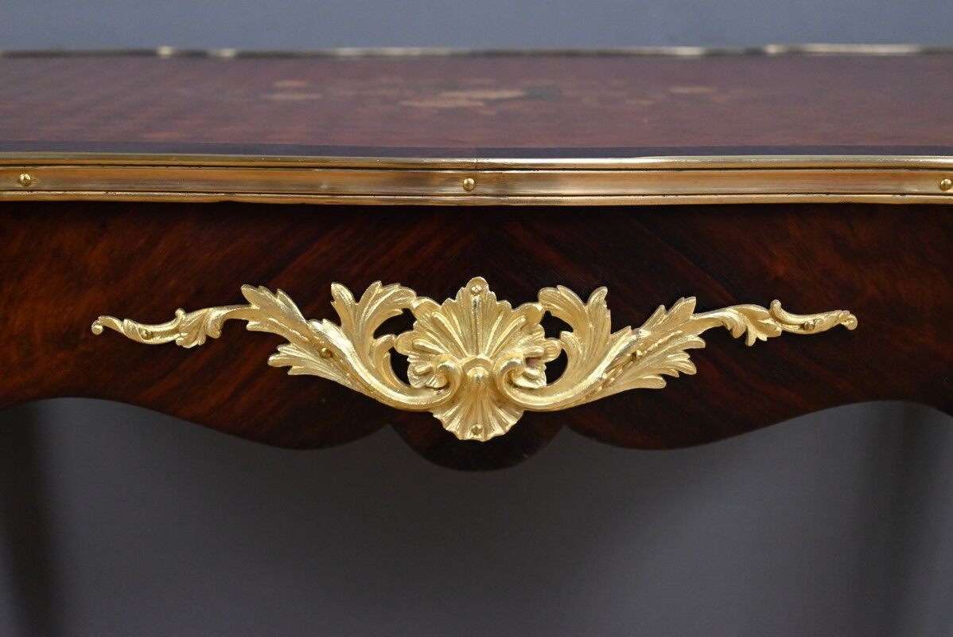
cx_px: 476
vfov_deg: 27.0
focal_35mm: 50
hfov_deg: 39.6
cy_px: 318
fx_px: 1324
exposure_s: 1/160
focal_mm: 50
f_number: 6.3
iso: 5000
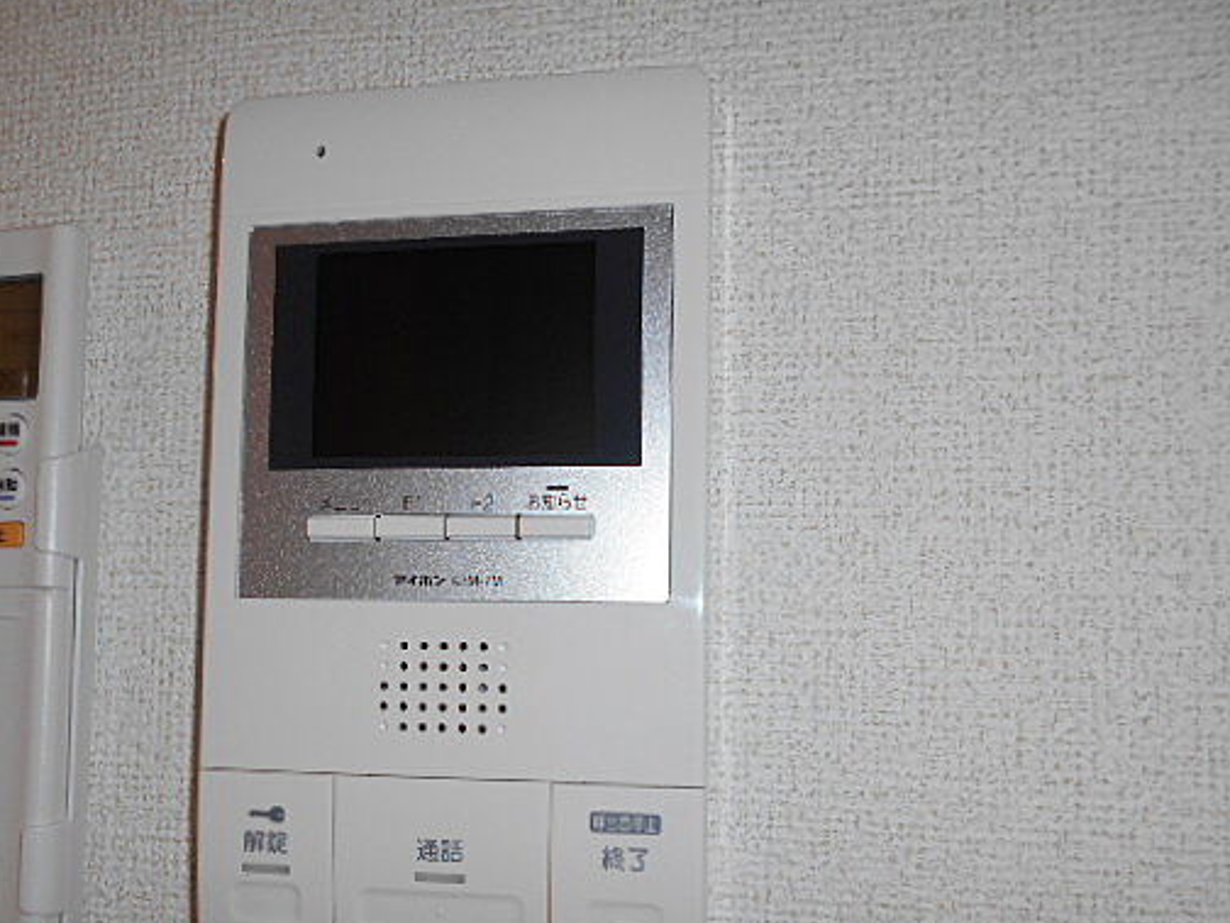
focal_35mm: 33
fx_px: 1173
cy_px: 569
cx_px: 469
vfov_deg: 42.7
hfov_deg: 54.8
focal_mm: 4.6
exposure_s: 1/25
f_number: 3.2
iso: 80
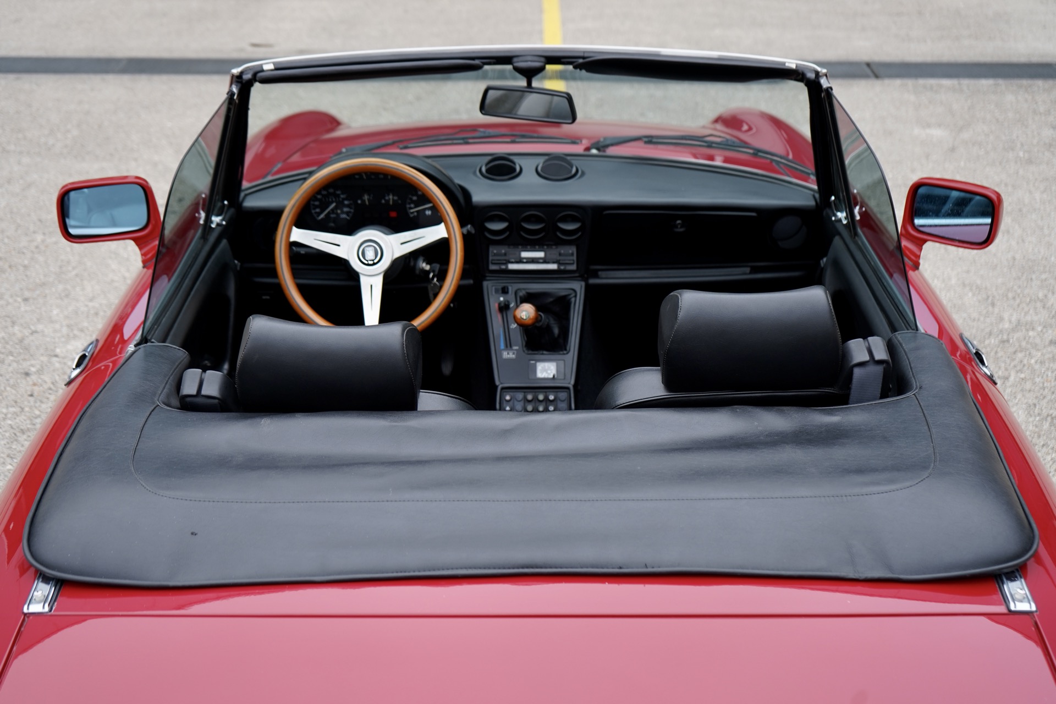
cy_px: 352
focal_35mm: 49
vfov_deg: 27.5
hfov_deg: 40.3
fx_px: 1437
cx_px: 528
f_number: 4.5
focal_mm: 49
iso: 320
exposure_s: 1/160
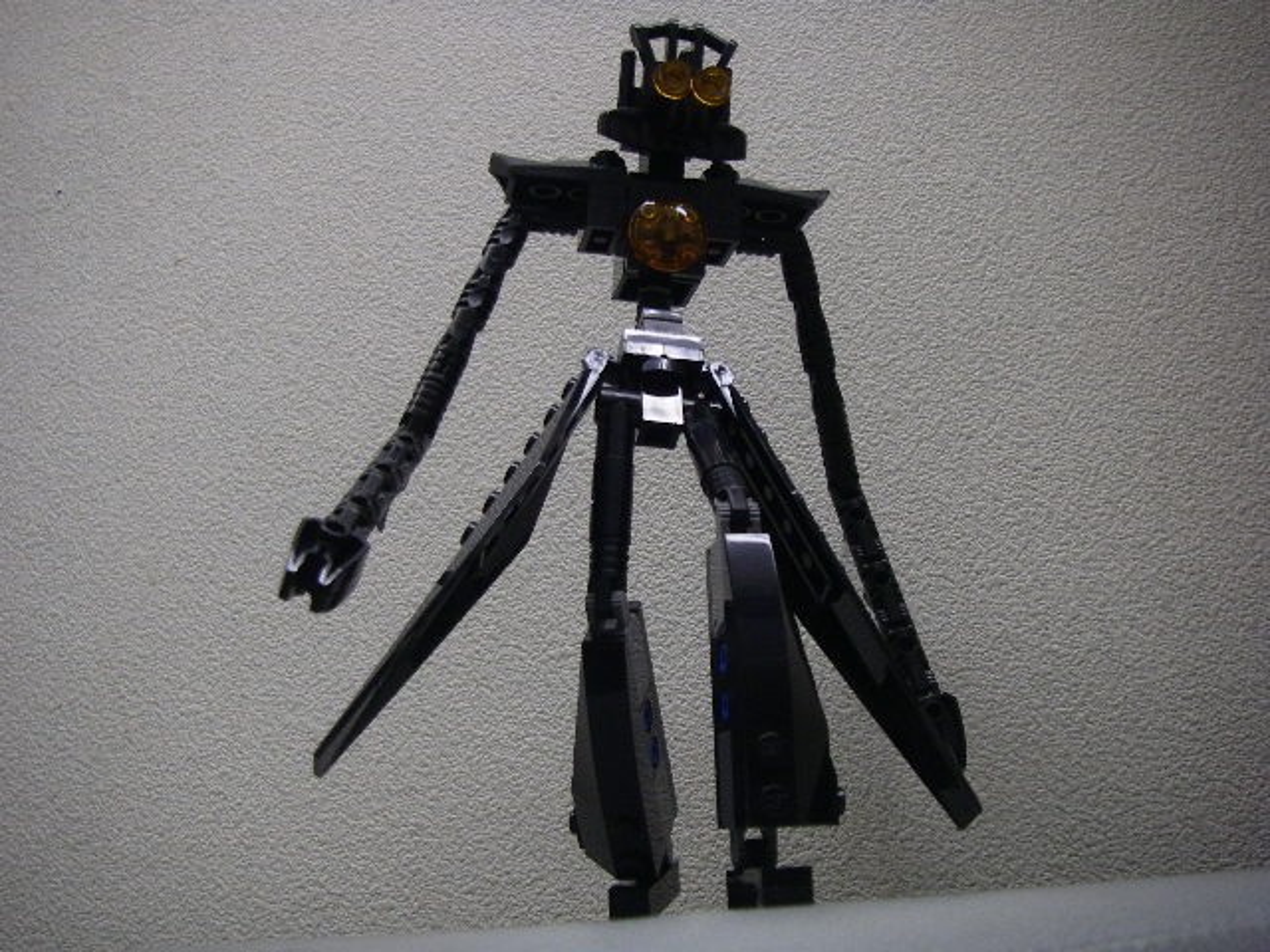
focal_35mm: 38
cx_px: 635
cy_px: 476
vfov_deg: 37.7
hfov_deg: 49.0
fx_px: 1394
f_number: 3.3
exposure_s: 1/20
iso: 160
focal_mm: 6.3
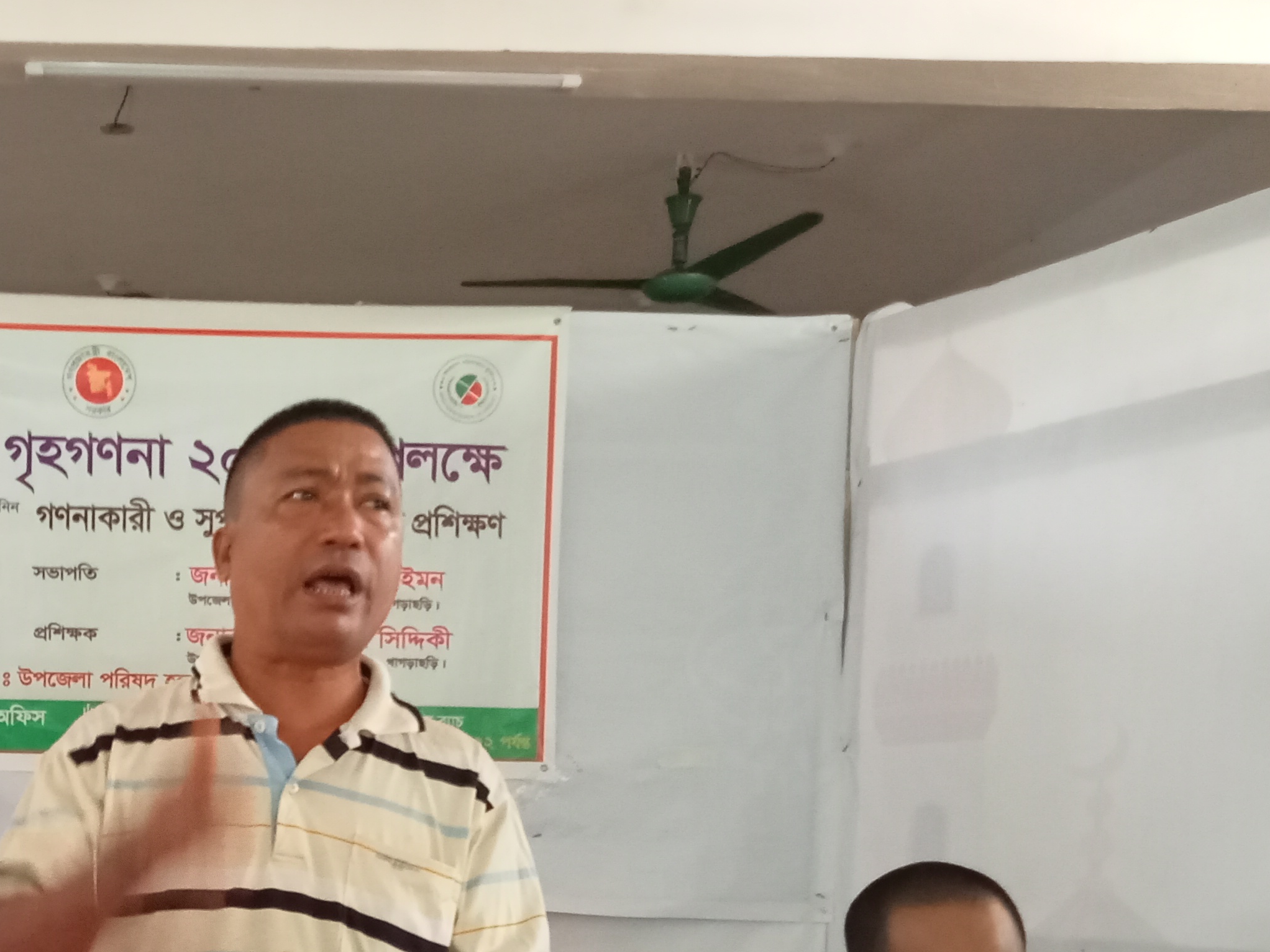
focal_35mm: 57
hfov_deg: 31.3
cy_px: 927
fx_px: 2091
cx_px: 7
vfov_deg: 24.6
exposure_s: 1/25
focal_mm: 3.46
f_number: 2.2
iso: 1108
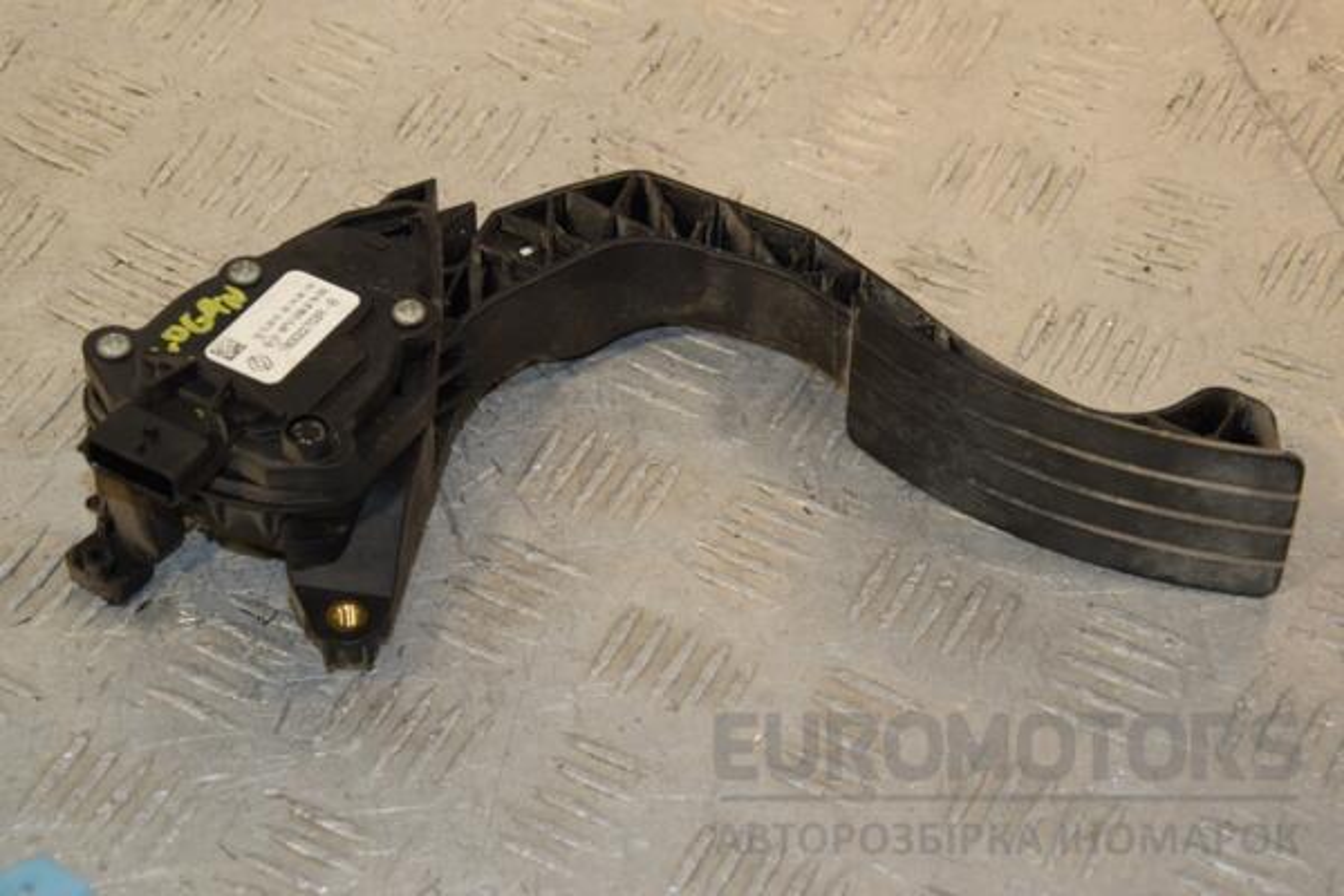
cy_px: 448
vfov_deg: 14.7
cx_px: 672
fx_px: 3472
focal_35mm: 93
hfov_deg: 21.9
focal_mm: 62
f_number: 8
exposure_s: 1/200
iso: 800
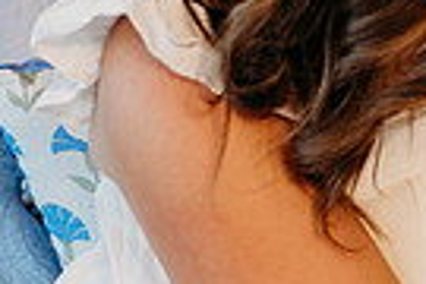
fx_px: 1219
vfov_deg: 12.9
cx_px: 713
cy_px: -62
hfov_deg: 17.1
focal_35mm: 103
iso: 1600
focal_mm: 24
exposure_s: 1/200
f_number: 2.8
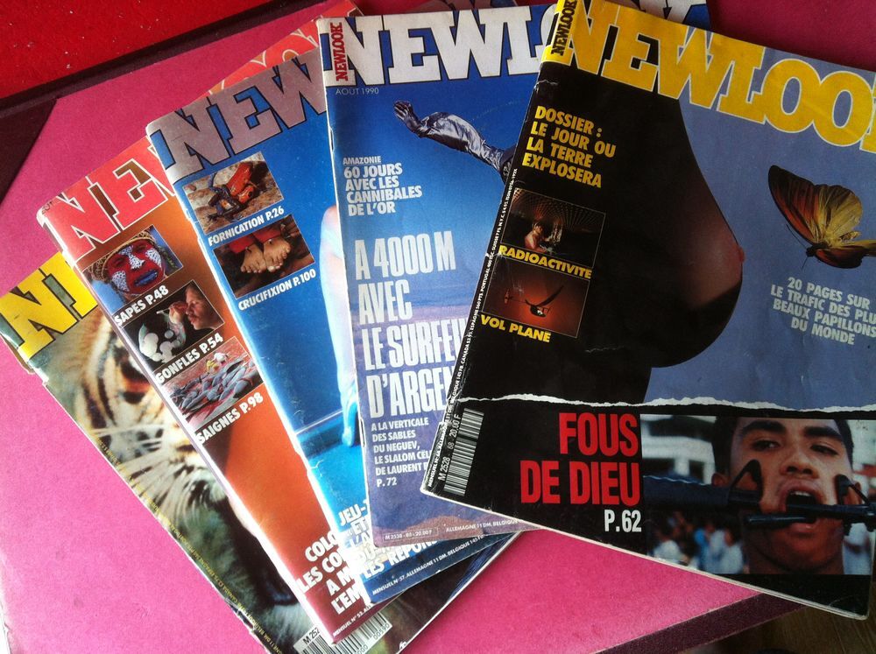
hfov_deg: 52.7
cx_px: 438
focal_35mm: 35
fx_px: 884
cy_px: 327
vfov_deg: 40.6
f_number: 2.8
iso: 125
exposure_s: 1/17
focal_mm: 3.85
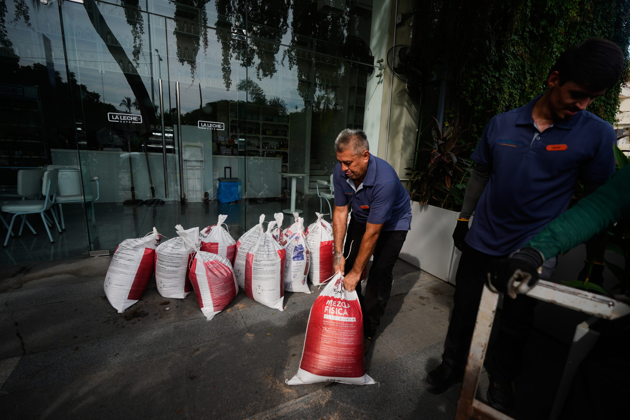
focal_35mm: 16
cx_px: 315
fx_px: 280
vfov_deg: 73.8
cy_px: 210
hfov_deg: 96.7
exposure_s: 1/1250
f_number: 2.8
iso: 200
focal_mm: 16
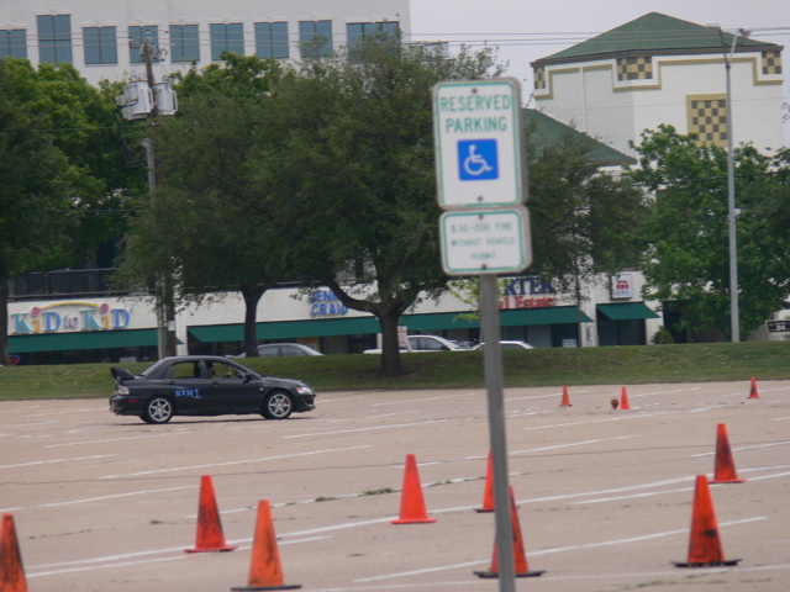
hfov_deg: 4.7
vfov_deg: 3.5
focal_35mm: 420
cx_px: 395
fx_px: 9585
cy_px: 296
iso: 100
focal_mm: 88.8
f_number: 5
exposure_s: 1/640
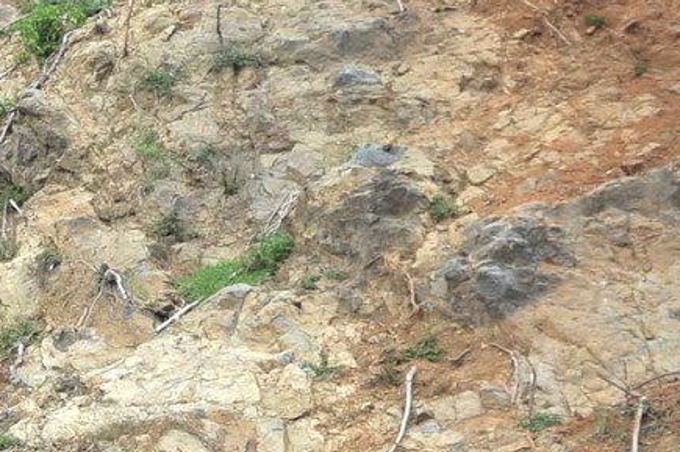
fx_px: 3038
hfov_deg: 11.5
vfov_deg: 8.5
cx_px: -685
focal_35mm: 161
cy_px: 329
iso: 200
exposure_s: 1/1600
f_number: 3.5
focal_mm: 35
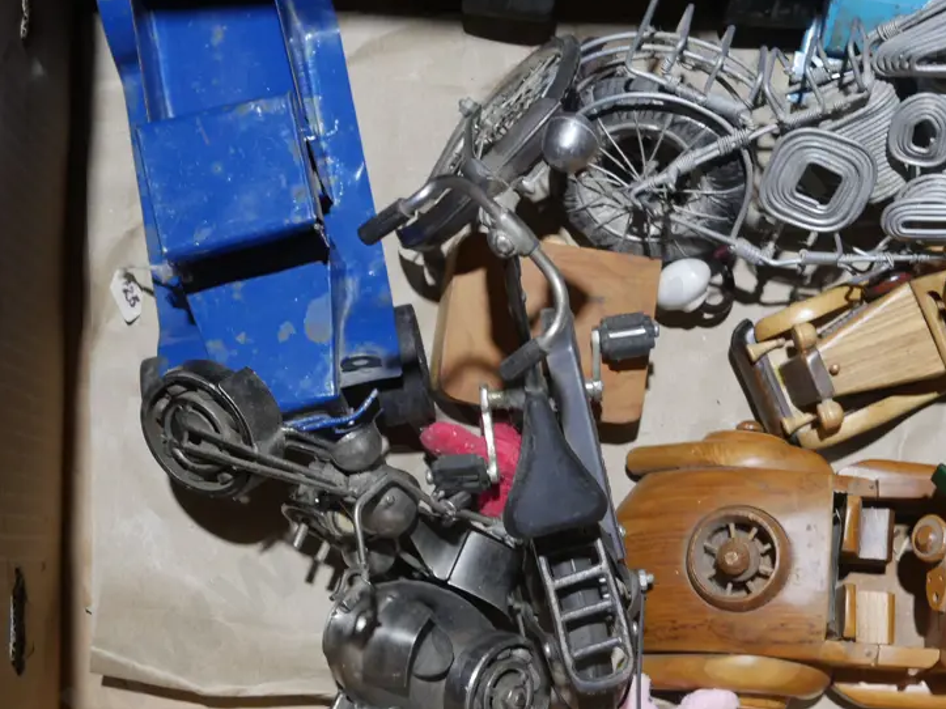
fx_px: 1858
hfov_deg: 28.4
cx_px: 607
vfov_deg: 21.6
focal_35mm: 68
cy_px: 318
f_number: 5.2
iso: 1000
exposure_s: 1/60
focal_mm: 24
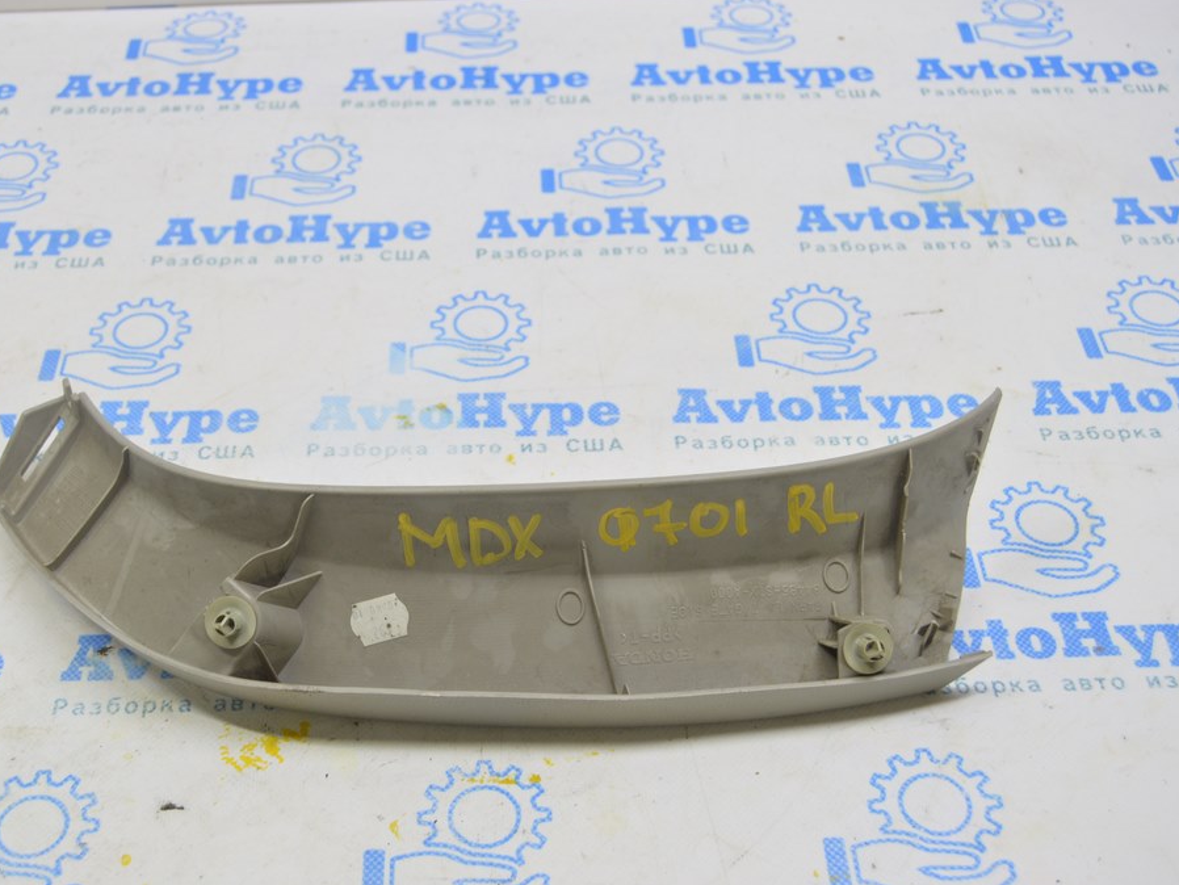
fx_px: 1567
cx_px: 509
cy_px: 441
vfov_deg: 31.5
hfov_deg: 41.1
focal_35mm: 46
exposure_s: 1/20
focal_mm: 28
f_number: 5.6
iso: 400
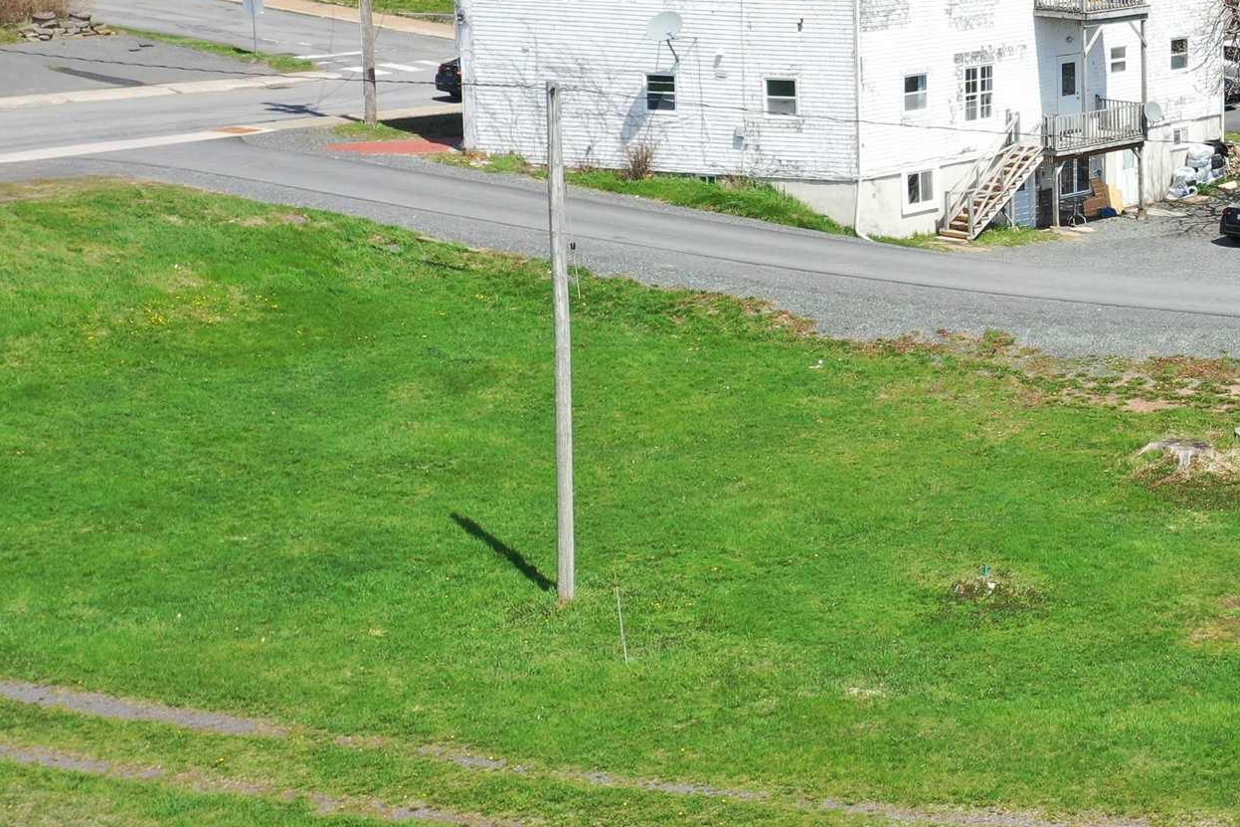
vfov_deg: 19.3
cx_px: 1473
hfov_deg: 26.2
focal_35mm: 69
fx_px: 2376
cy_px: 72
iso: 100
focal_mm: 10.26
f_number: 5.6
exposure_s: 1/320
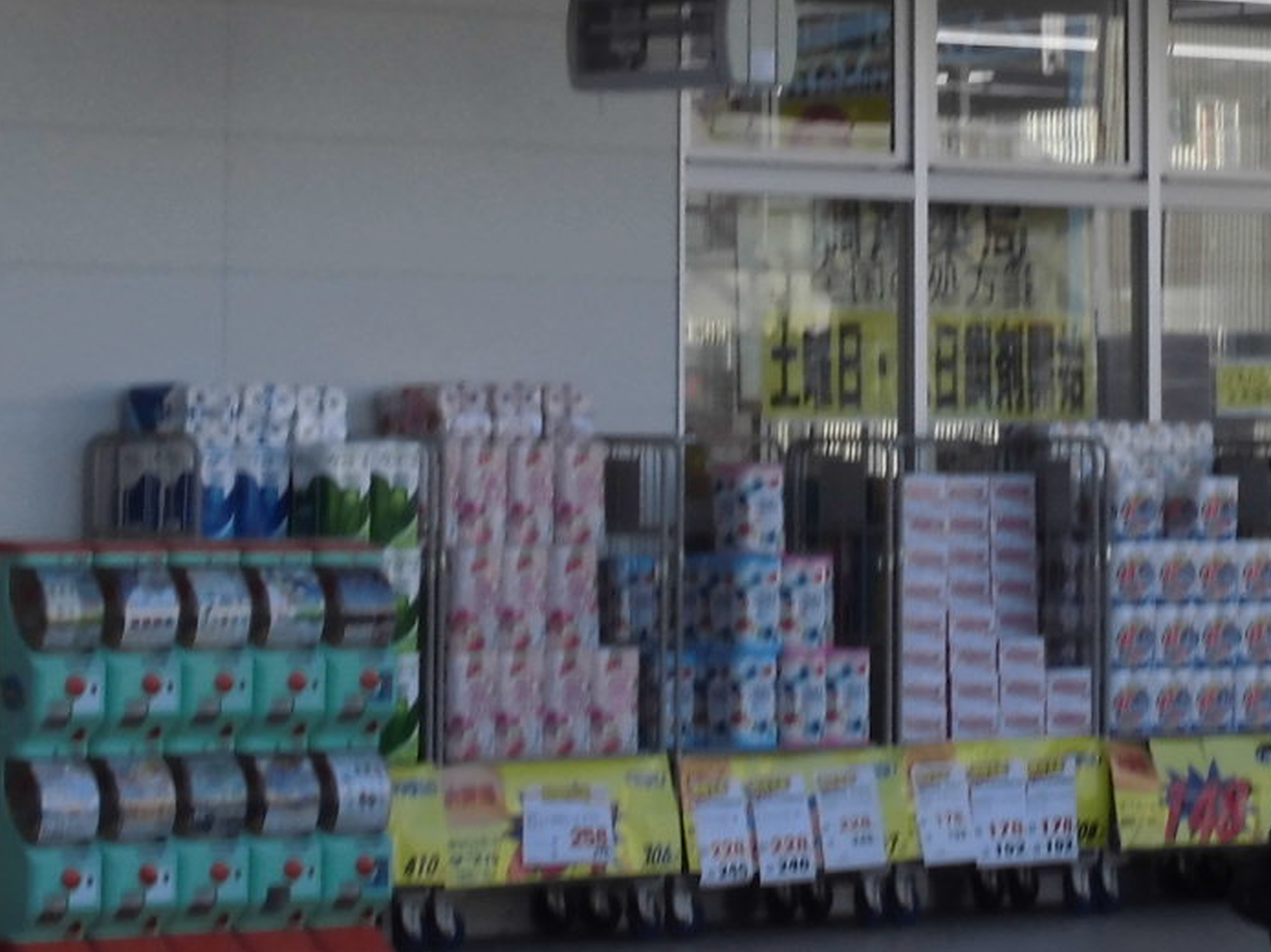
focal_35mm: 189
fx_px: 6937
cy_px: -196
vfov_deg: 7.8
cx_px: 1048
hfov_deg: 10.4
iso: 100
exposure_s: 1/125
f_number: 5.6
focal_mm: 11.5
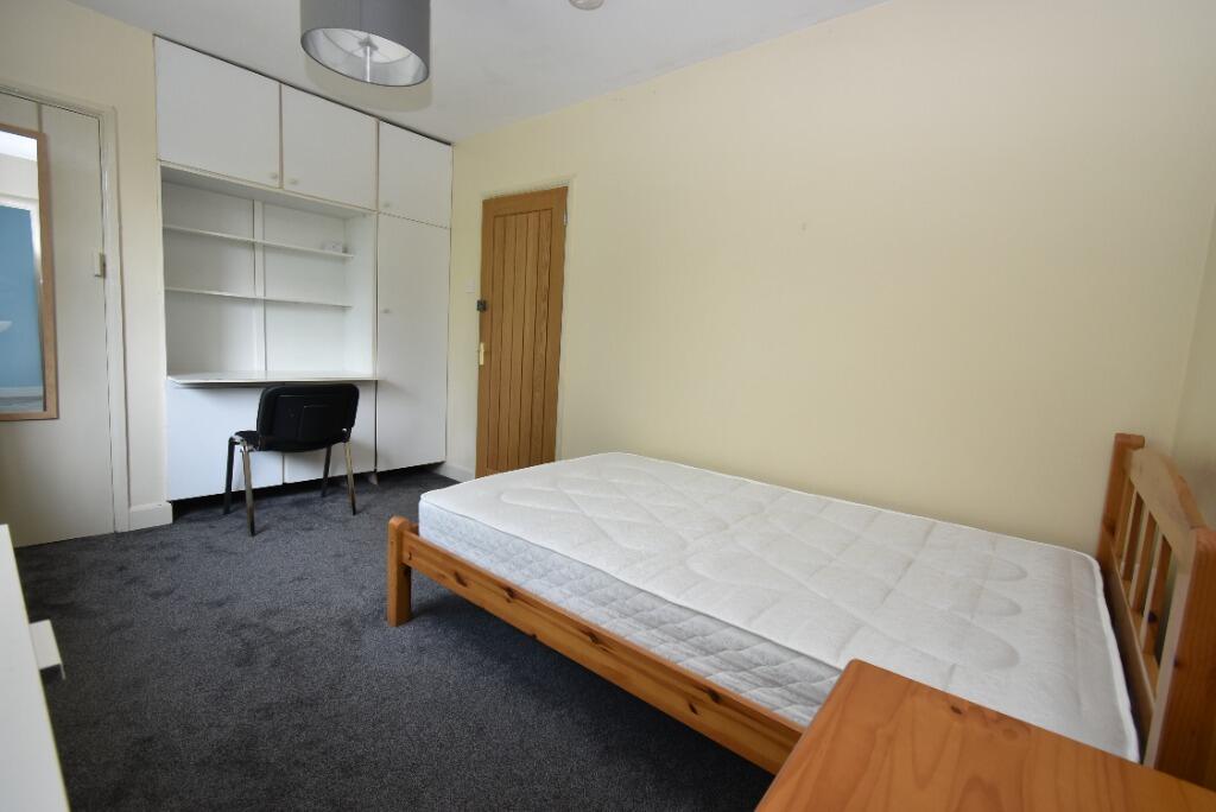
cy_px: 406
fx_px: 507
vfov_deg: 77.4
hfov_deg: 100.4
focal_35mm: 15
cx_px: 608
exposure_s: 1/80
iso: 400
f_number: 4.5
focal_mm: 10
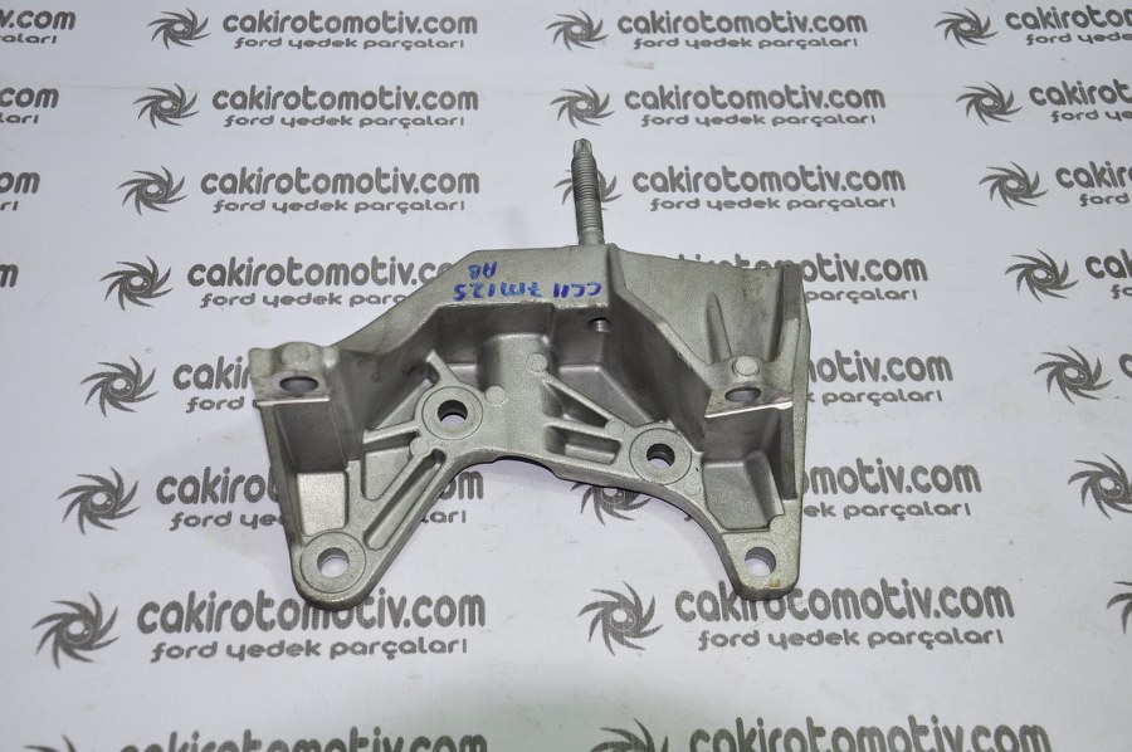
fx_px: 1508
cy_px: 376
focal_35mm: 48
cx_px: 566
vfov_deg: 28.0
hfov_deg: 41.2
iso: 200
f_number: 5.6
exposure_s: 1/50
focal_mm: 32
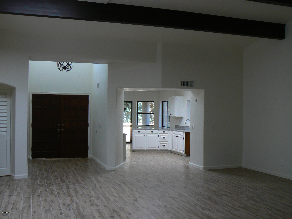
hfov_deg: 47.9
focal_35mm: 39
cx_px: 146
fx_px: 329
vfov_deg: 36.8
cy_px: 110
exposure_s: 1/50
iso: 80
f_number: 3.6
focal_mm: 6.5
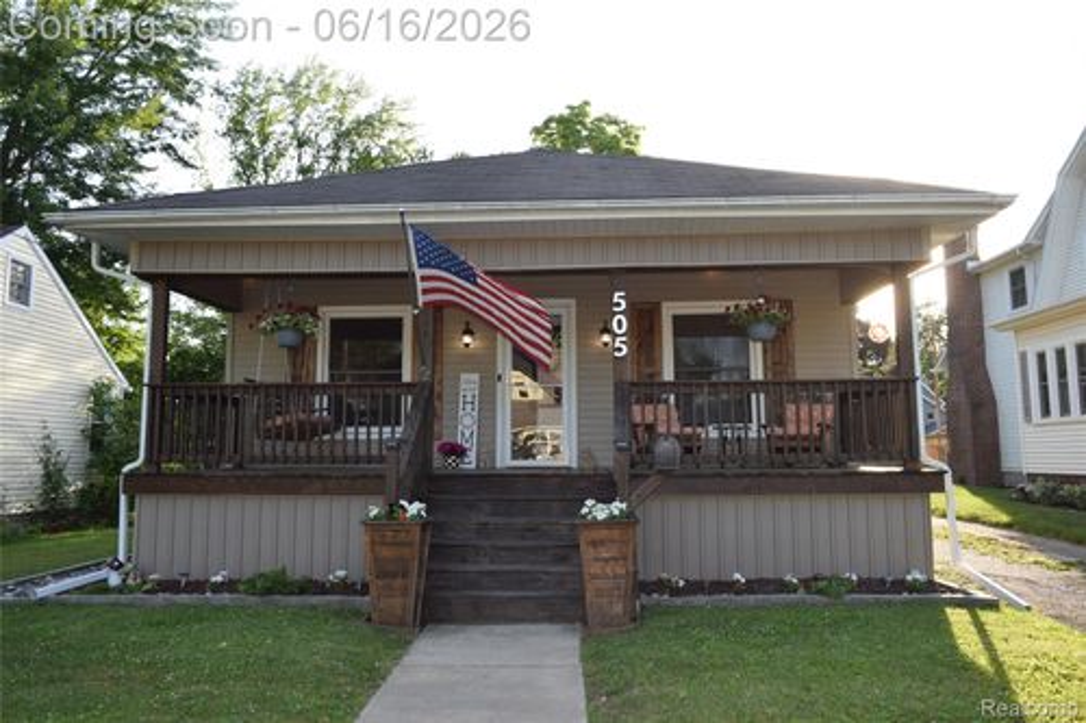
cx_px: 543
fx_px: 814
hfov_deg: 67.4
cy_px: 362
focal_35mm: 27
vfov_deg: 47.9
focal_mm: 18
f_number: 5.6
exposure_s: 1/125
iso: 125
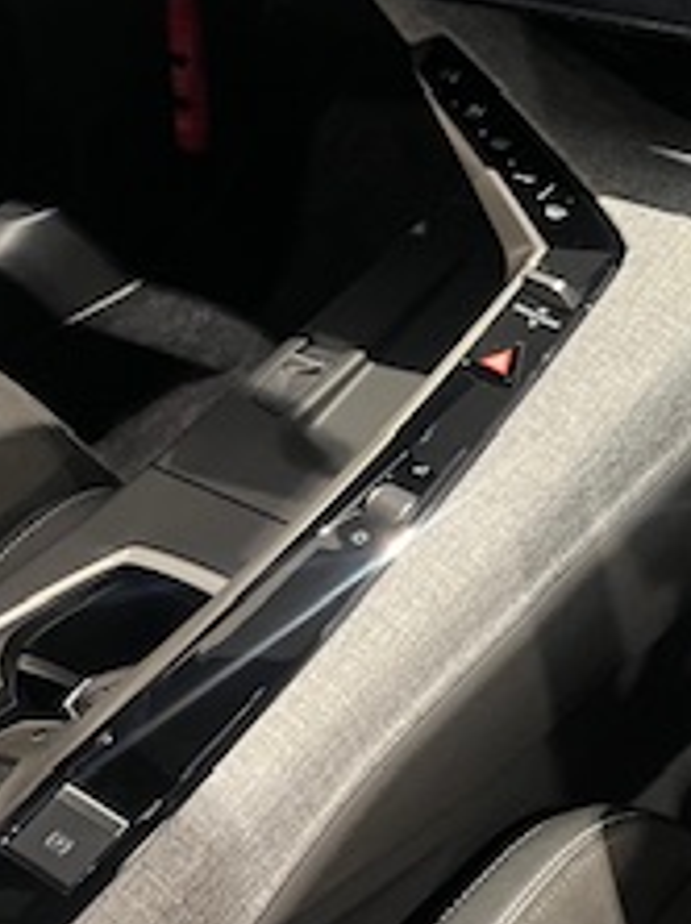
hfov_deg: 18.2
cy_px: 258
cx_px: 924
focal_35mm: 75
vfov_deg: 25.8
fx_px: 2000
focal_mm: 5.1
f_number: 1.6
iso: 640
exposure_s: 1/40
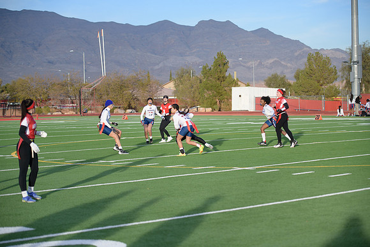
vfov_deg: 14.9
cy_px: 124
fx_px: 946
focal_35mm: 92
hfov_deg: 22.1
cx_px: 185
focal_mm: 92
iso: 640
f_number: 2.8
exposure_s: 1/4000
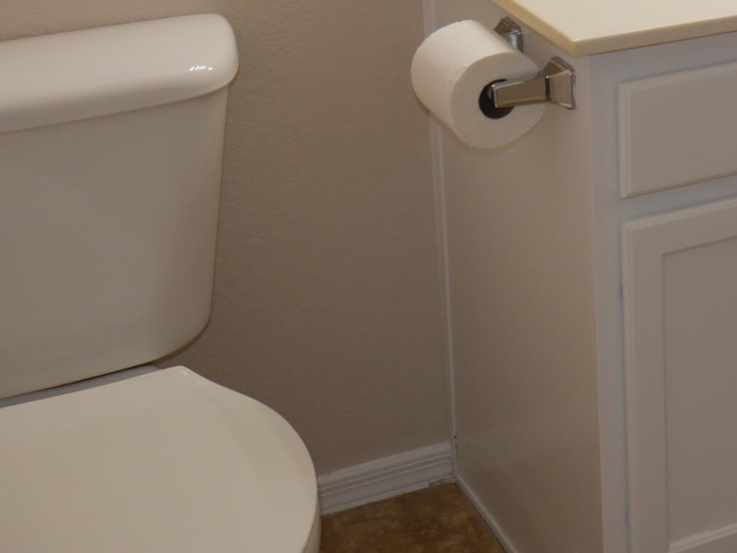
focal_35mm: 83
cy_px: -97
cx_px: 900
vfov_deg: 17.1
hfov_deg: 21.7
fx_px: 1768
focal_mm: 14
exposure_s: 1/80
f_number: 3.5
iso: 200
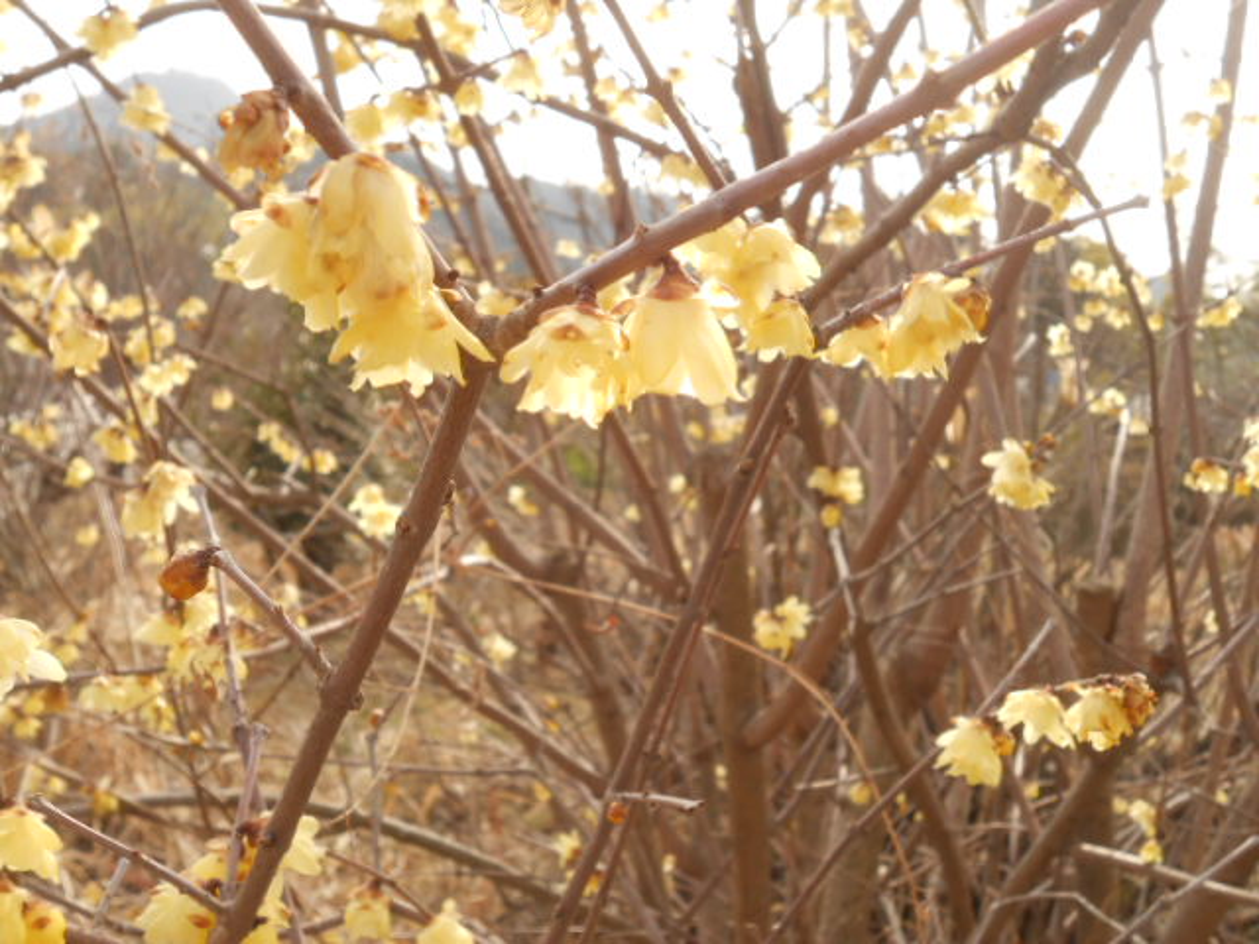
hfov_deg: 42.9
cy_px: 472
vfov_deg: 32.9
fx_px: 1600
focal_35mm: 44
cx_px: 630
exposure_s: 1/200
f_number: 4.5
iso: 80
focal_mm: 7.8
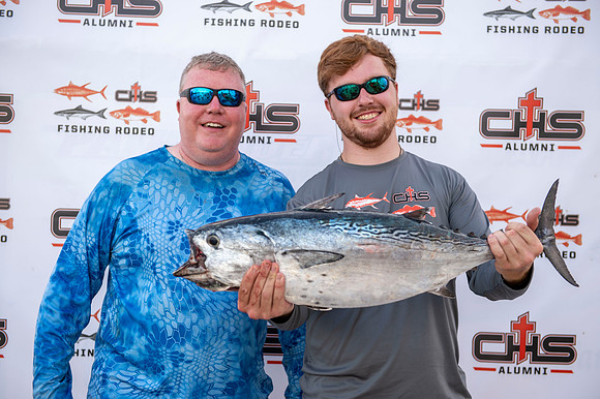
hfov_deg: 35.7
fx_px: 933
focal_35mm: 56
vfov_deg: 24.2
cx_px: 300
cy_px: 200
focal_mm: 56
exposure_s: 1/100
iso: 50
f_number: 4
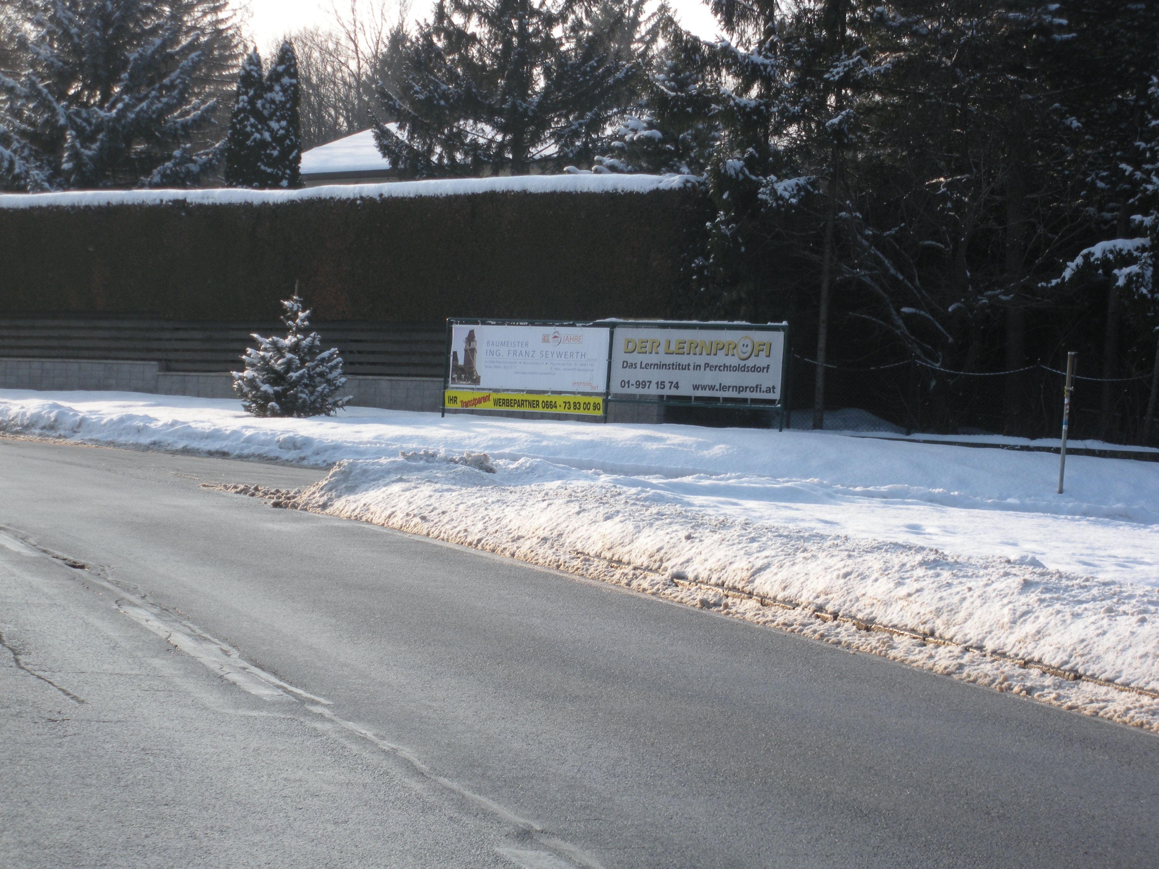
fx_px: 2712
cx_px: 580
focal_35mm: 81
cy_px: 434
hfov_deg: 24.1
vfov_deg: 18.2
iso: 64
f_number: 4.8
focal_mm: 14.2
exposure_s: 1/195
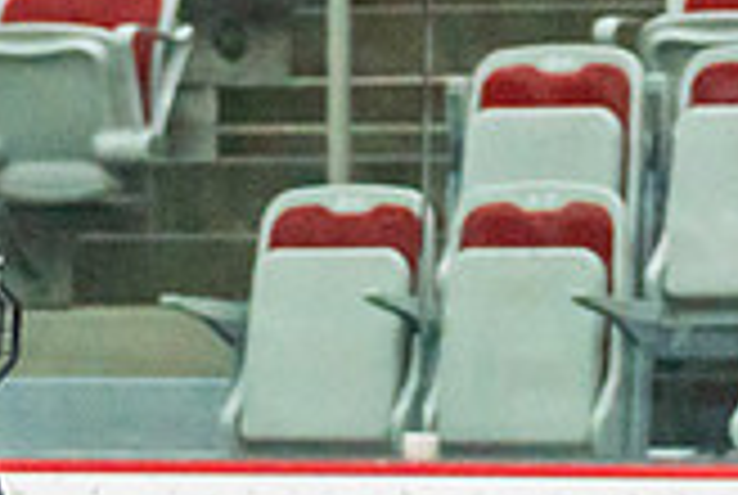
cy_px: 1166
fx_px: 14027
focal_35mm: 683
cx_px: 164
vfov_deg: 2.0
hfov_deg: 3.0
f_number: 2.8
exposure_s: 1/1000
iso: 3200
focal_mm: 120
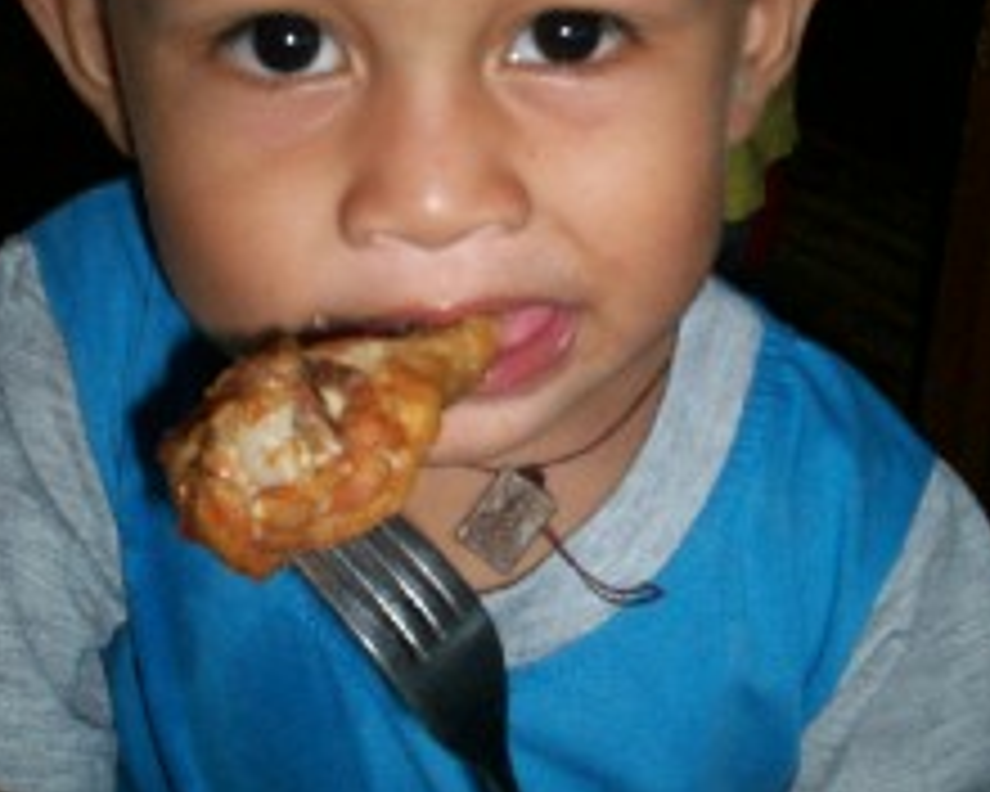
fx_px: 1875
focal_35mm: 64
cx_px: 576
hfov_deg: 29.5
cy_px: 333
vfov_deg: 23.8
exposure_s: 1/64
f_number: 4.5
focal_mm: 5.9
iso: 140
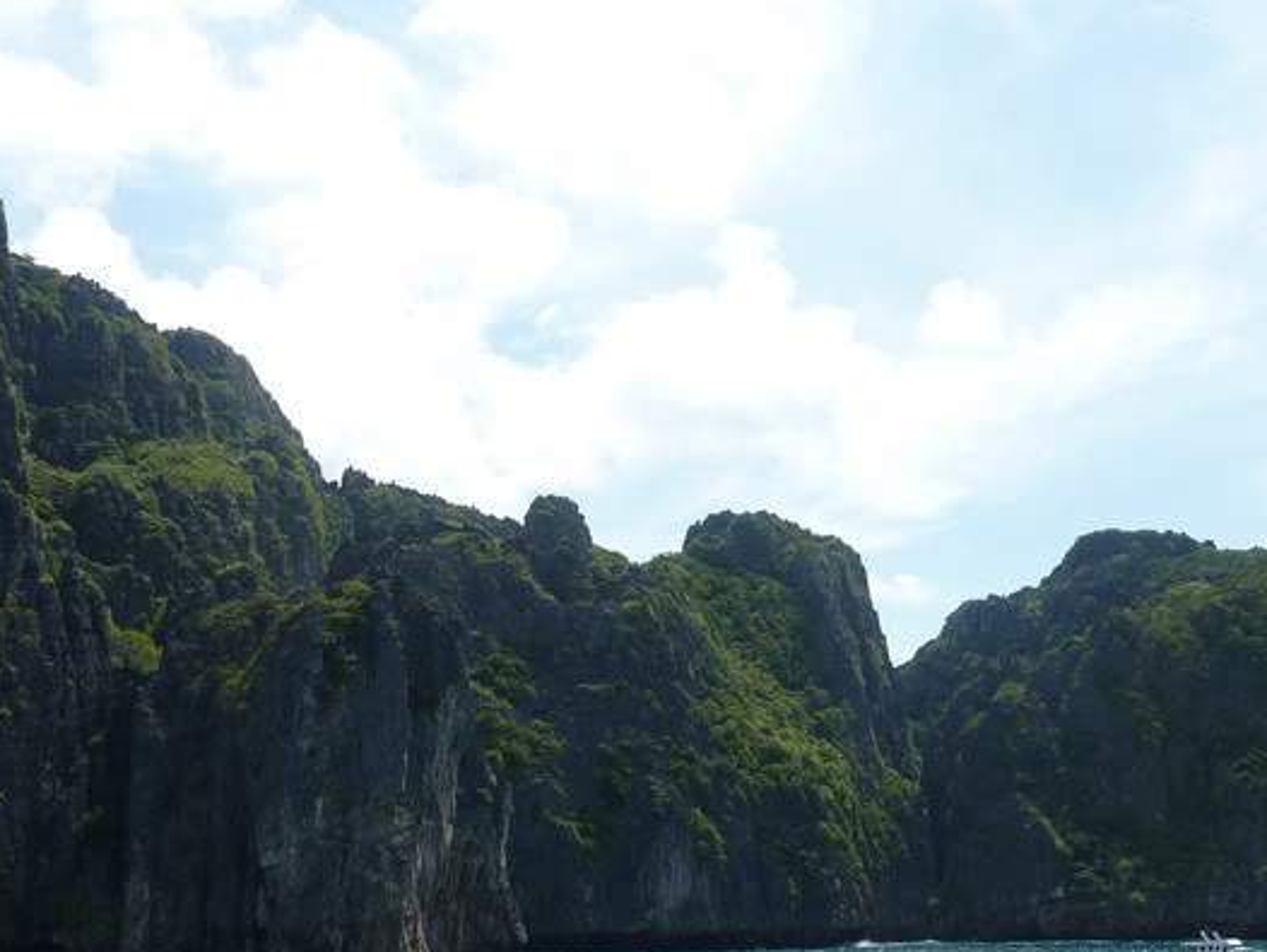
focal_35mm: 38
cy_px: 641
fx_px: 1391
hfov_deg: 48.3
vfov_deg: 37.3
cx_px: 824
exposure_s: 1/500
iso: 80
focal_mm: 4.1
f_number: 5
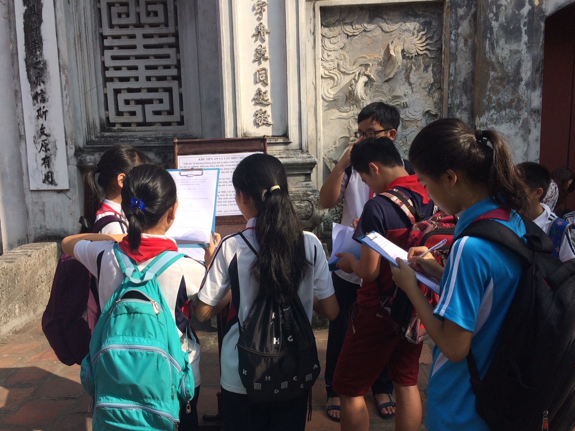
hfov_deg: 60.0
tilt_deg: -7.9
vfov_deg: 46.8
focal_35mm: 30
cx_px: 289
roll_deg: +1.9
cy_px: 223
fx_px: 498
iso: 32
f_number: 2.2
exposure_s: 1/1368
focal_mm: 4.15
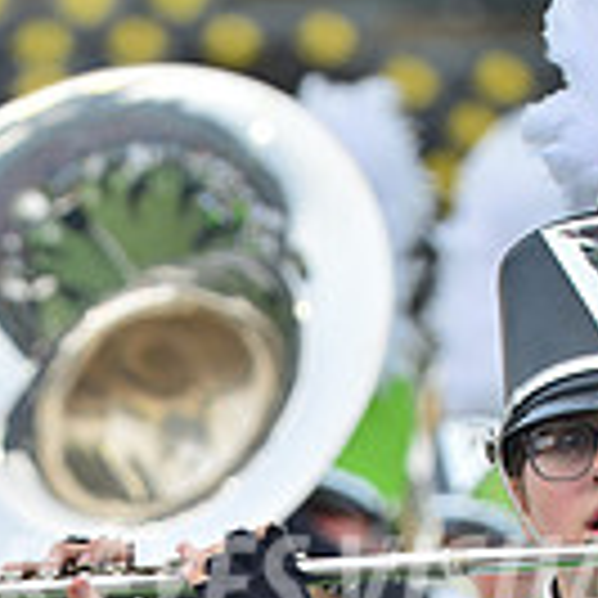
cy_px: 917
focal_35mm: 749
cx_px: 115
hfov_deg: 2.3
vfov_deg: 2.3
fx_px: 14639
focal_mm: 260
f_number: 5.6
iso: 200
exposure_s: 1/500
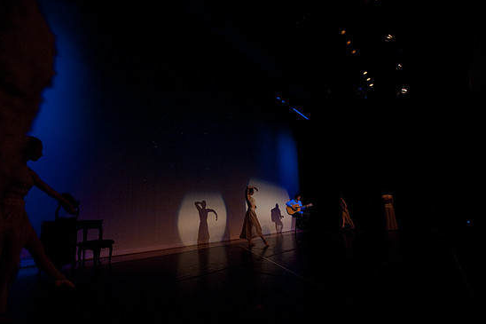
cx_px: 234
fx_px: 243
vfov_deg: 67.3
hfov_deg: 90.0
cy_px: 170
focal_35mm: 18
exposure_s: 1/200
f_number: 4
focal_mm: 17
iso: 3200
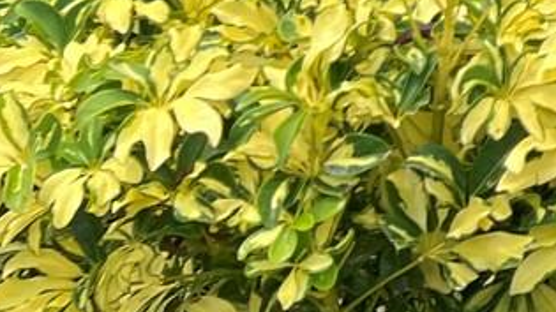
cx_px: 1320
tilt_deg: +5.7
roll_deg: -2.2
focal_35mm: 144
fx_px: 2122
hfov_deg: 12.1
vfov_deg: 7.3
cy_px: -675
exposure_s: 1/1019
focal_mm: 5.7
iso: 50
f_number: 1.5
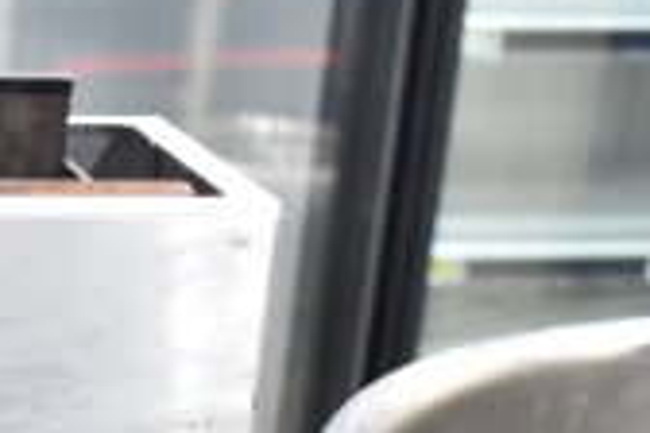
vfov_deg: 10.1
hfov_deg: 14.1
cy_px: 702
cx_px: -460
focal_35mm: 131
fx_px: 2365
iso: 1250
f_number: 4
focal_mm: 24
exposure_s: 1/40
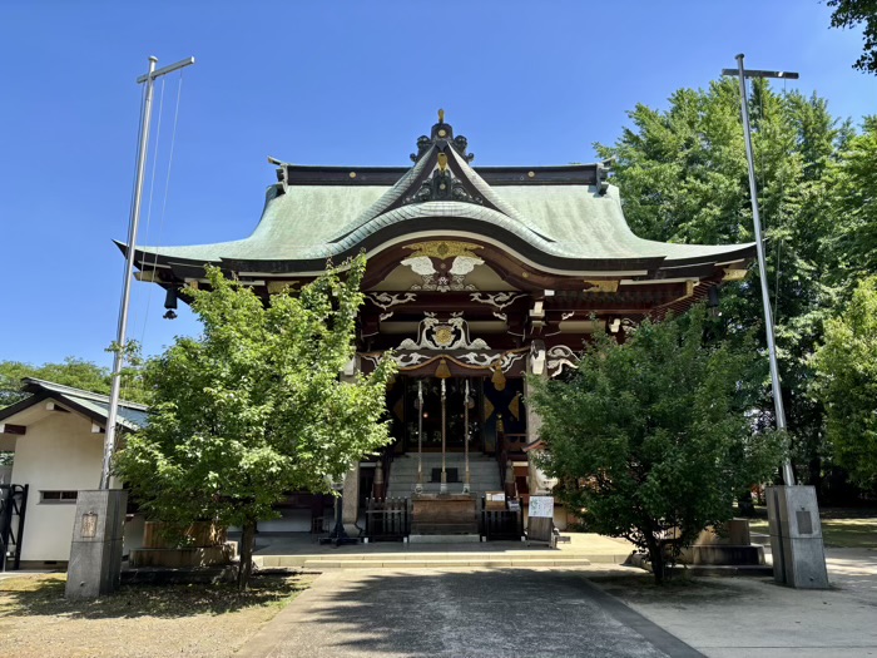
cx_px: 438
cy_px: 329
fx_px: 659
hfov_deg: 67.3
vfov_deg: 53.1
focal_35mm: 26
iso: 50
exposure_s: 1/1437
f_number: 1.6
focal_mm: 5.96
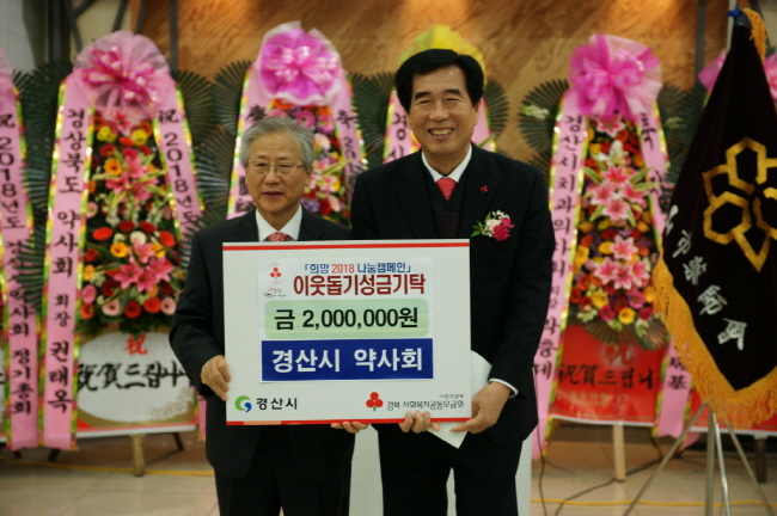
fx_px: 1078
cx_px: 388
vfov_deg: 26.9
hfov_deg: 39.6
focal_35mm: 50
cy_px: 258
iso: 200
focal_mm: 50
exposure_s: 1/20
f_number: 2.8
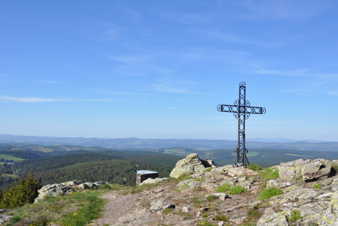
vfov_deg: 34.6
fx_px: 362
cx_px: 168
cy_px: 115
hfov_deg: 50.1
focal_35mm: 39
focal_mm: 25
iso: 200
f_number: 13
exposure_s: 1/160
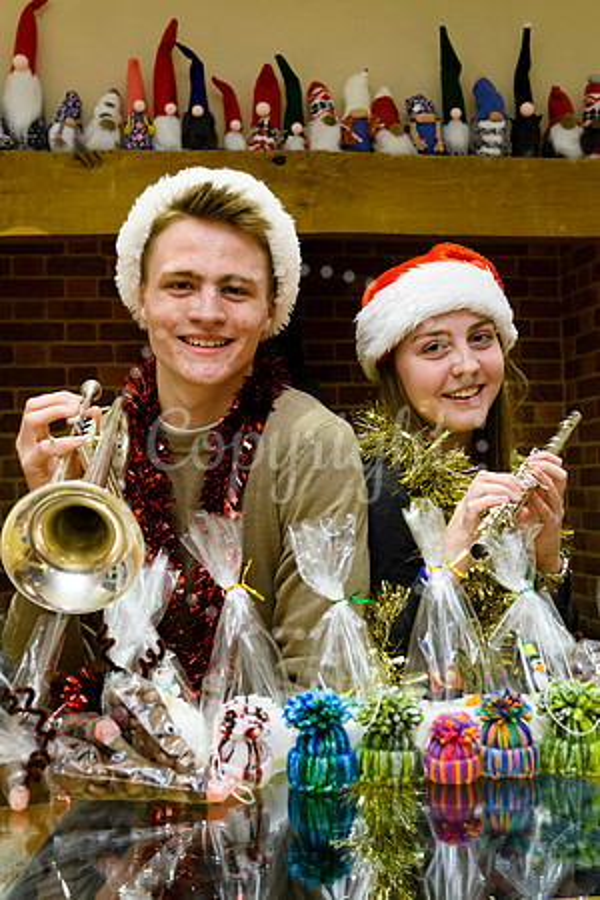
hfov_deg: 28.9
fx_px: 1162
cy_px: 450
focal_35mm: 46
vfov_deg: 42.3
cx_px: 300
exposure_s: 1/60
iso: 1600
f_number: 5
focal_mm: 31
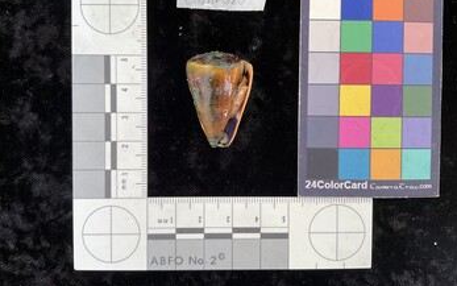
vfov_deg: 40.4
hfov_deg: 61.2
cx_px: 229
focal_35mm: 31
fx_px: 386
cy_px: 115
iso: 64
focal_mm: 3
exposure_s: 1/120
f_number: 1.8
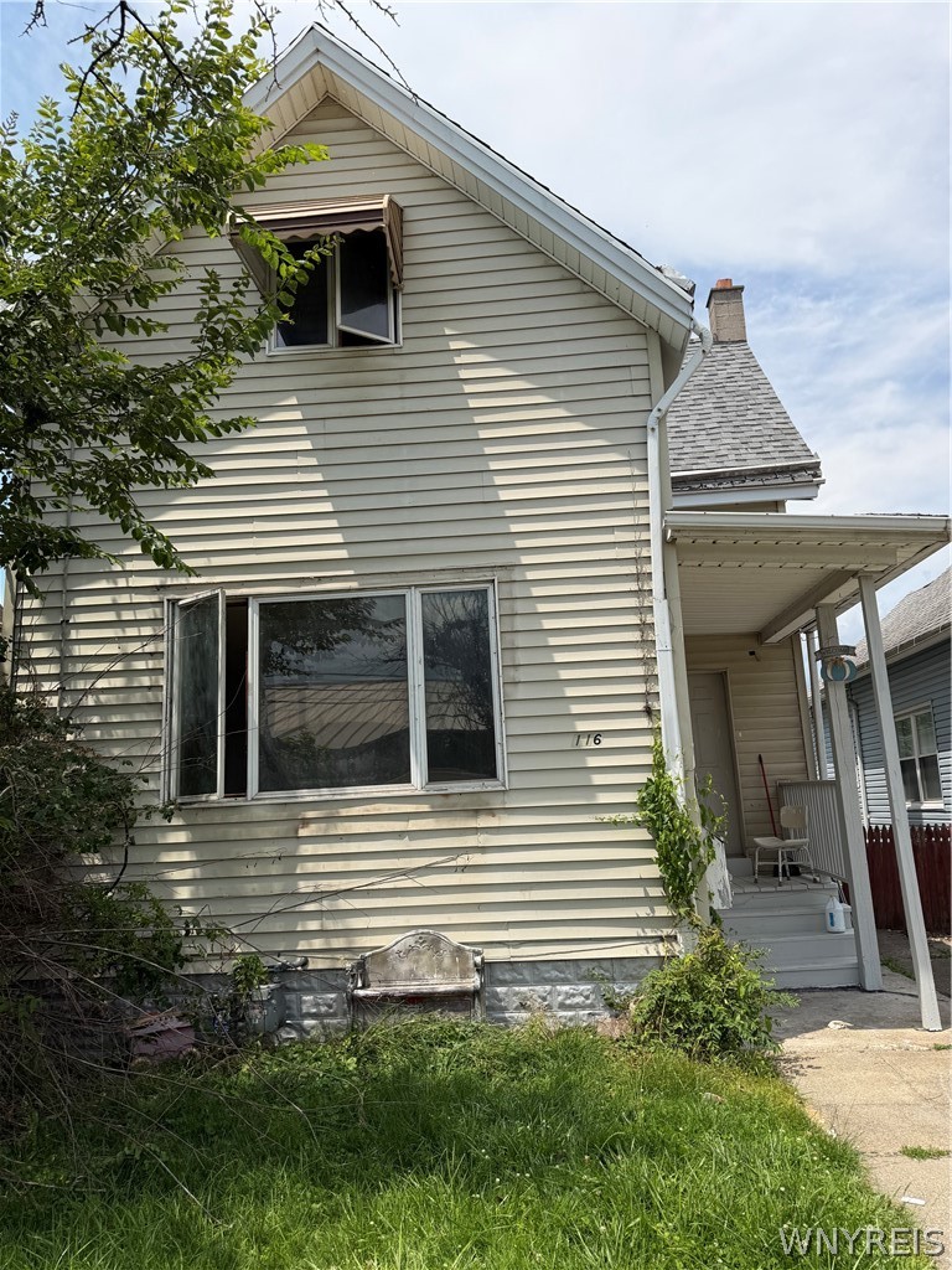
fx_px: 880
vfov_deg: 71.6
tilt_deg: +10.1
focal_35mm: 24
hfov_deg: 56.8
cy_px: 635
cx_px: 476
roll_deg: +2.6
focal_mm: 6.76
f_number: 1.78
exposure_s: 1/4673
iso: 80
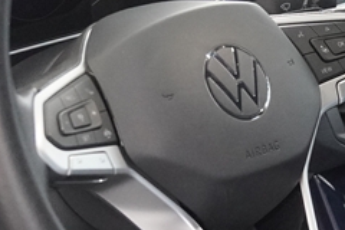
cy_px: 96
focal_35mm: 198
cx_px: 277
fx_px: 1899
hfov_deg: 10.4
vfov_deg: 6.9
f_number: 2.8
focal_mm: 31
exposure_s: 1/160
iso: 2500
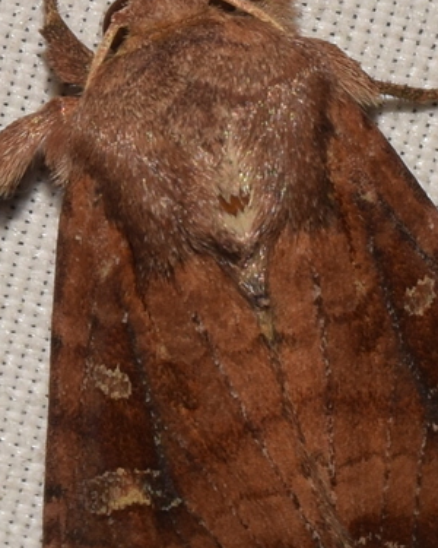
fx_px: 8183
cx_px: 302
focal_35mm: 505
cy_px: 294
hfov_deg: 3.1
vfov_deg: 3.8
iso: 125
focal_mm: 140
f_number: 14
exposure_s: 1/160
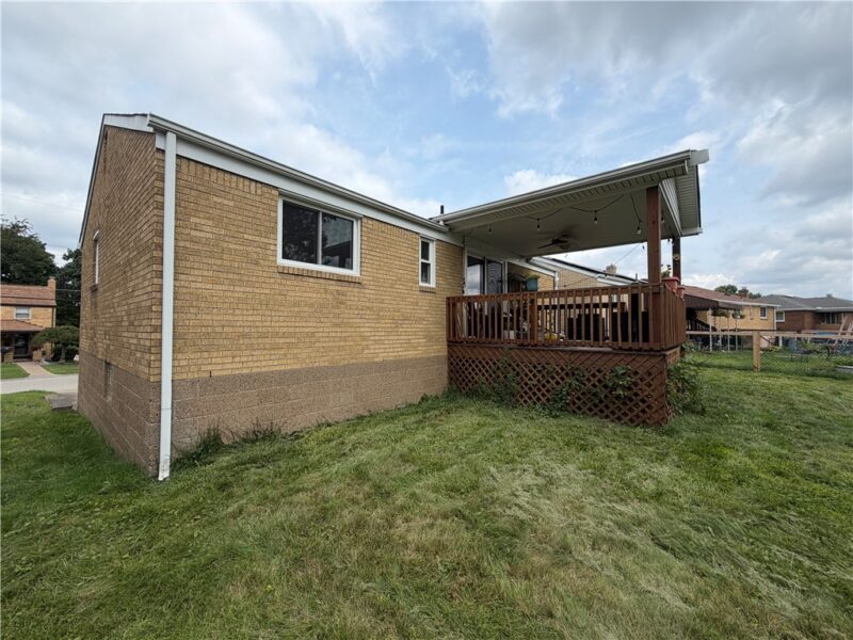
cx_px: 426
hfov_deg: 102.1
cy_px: 320
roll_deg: +0.6
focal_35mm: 14
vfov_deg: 85.7
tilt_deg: +1.9
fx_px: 345
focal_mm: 2.22
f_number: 2.2
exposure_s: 1/770
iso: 20
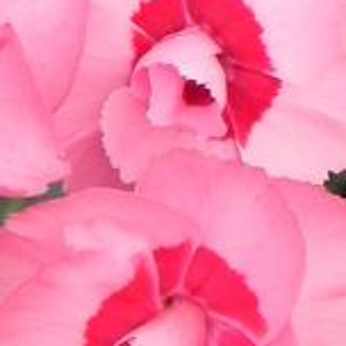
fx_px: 12971
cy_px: -341
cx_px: -9
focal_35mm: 1147
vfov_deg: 1.5
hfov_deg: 1.5
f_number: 5
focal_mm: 44
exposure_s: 1/160
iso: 160
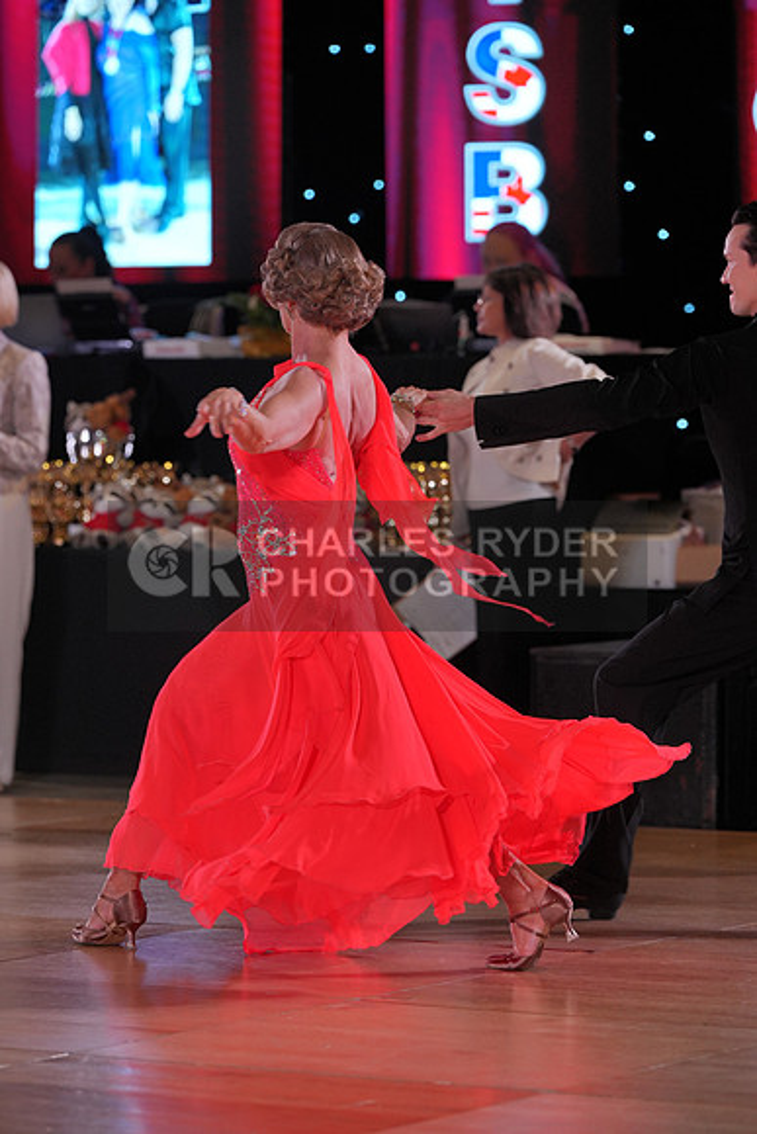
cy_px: 567
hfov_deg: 8.4
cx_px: 378
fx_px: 5169
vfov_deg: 12.5
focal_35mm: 164
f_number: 4
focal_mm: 164
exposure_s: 1/400
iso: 1250
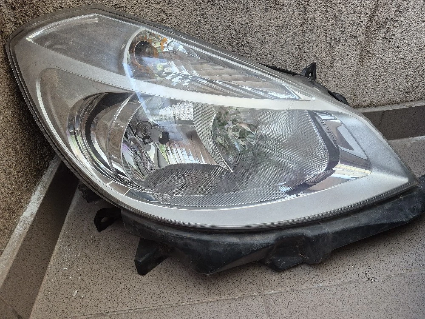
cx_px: 212
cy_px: 160
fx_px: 282
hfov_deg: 73.9
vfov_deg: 58.9
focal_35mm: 23
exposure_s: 1/100
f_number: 1.8
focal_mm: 5.4
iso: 200
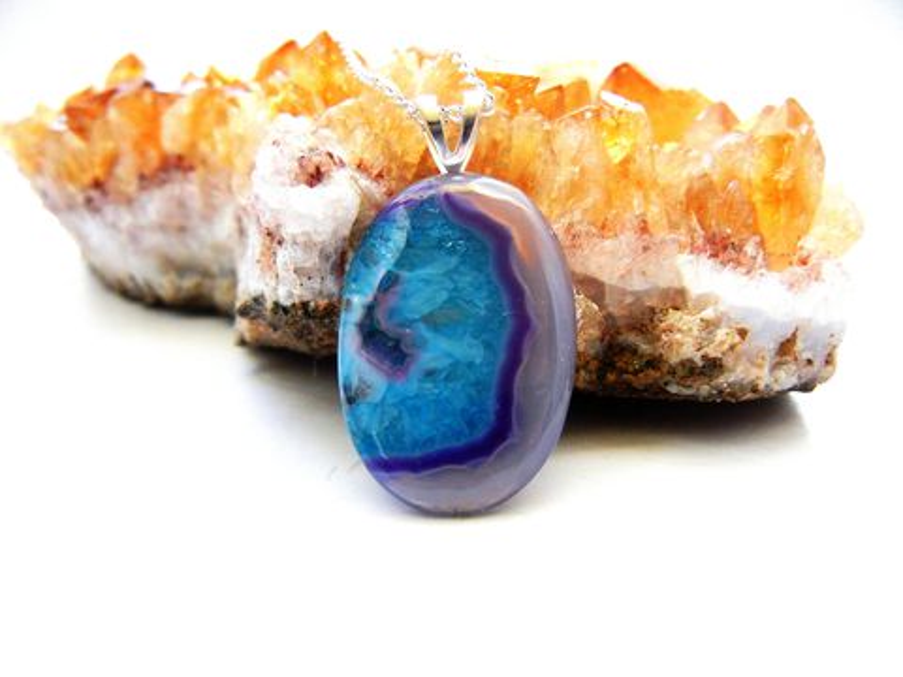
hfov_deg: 60.0
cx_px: 452
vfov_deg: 46.8
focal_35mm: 30
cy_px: 338
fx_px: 783
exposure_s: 1/29.5
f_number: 3.5
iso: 400
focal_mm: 5.4
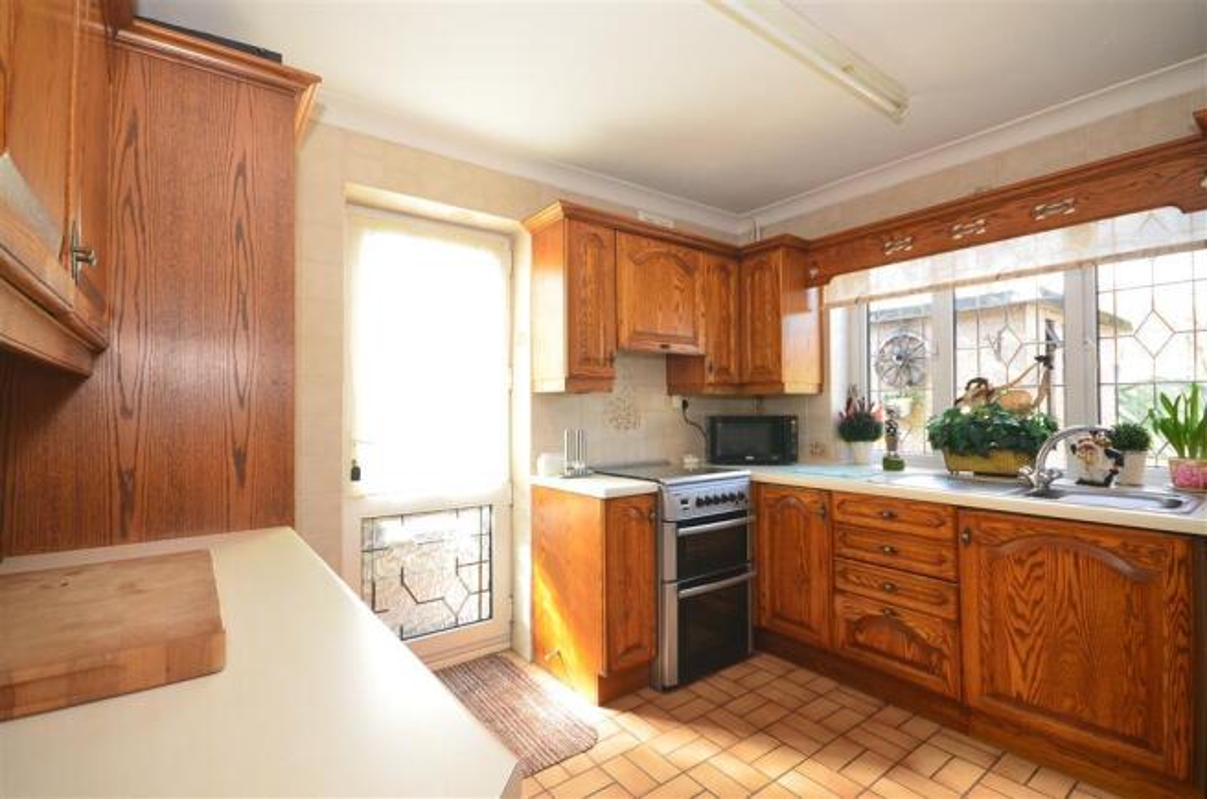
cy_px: 400
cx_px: 604
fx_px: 552
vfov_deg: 71.8
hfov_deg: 95.1
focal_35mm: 16
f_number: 7.1
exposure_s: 1/15
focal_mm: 11
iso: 200
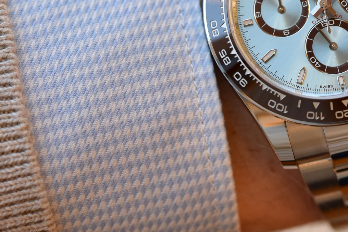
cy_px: 9
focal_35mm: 124
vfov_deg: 11.0
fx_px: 1198
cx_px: 322
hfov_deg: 16.3
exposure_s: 1/400
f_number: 5.6
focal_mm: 60
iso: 2000
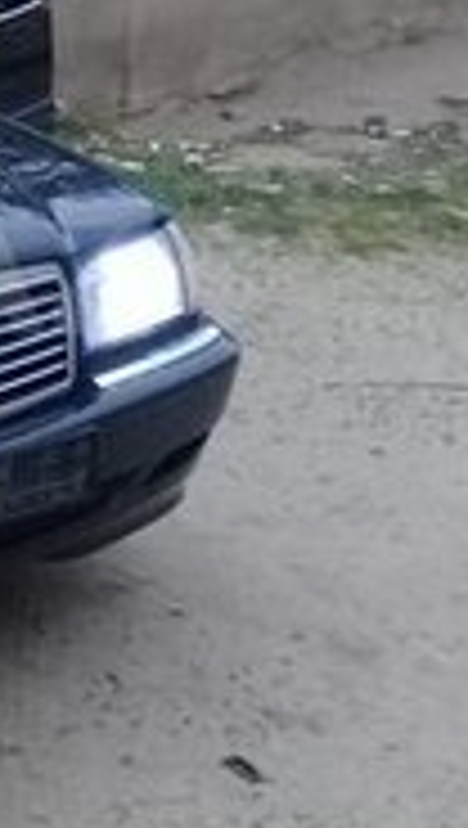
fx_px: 2660
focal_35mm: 121
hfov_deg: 9.7
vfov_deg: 17.6
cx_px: -306
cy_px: 268
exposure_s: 1/17
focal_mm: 3.3
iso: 200
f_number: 2.2
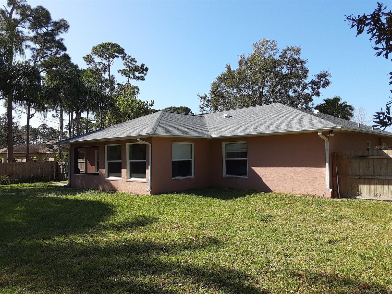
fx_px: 306
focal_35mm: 27
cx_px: 196
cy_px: 147
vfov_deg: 51.4
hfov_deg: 65.3
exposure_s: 1/1103
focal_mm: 2.91
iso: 40
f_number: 1.9
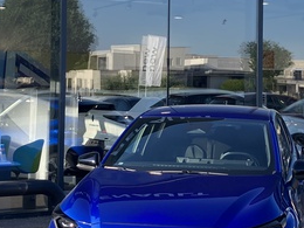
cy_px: 75
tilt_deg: +1.7
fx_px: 755
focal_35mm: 86
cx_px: 191
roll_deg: +0.4
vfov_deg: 17.1
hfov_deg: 22.7
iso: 32
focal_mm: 3.99
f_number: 1.8
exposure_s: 1/534
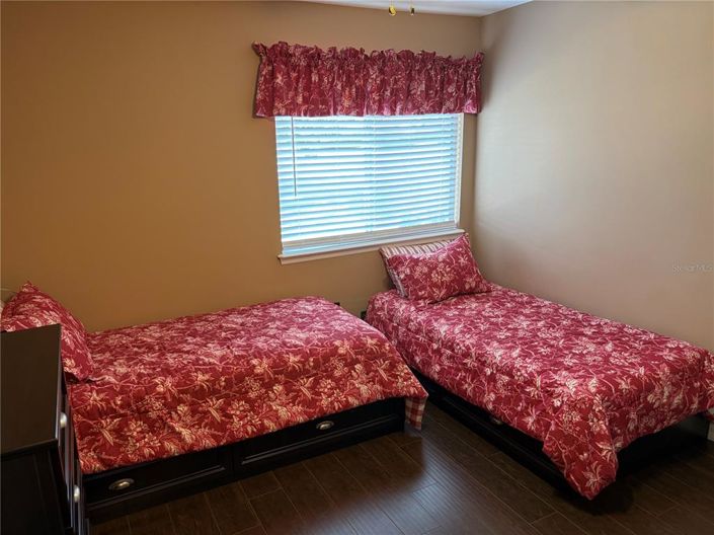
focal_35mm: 26
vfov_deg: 53.0
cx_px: 357
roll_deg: +1.0
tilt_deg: -12.6
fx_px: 536
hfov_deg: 67.3
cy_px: 268
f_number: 1.6
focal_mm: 5.96
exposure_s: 1/60
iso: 160
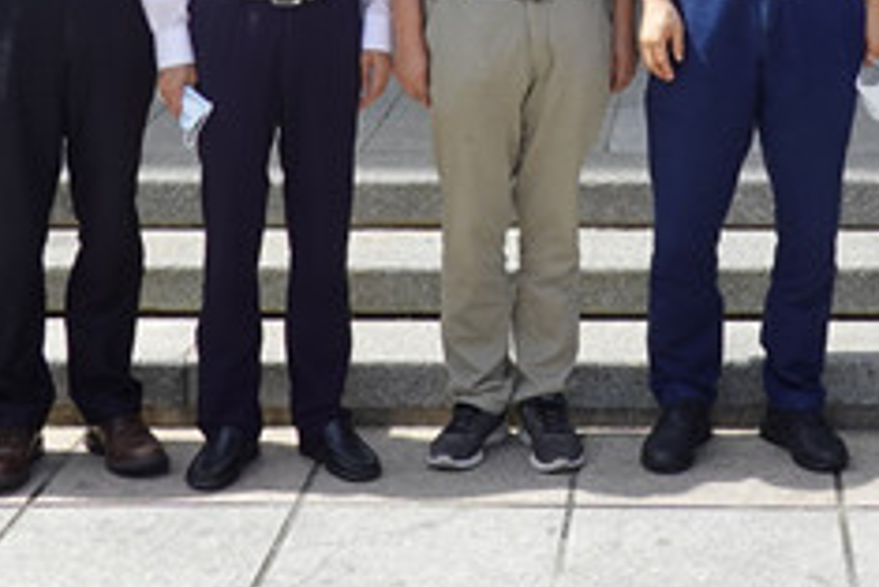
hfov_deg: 19.8
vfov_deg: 12.7
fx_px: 2492
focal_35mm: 102
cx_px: 688
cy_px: -312
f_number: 5.6
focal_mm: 11.29
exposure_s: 1/250
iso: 100
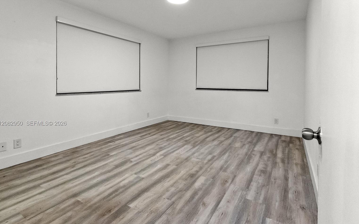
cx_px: 181
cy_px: 124
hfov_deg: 97.8
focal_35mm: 16
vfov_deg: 71.1
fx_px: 157
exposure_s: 1/160
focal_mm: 10
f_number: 6.3
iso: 8000
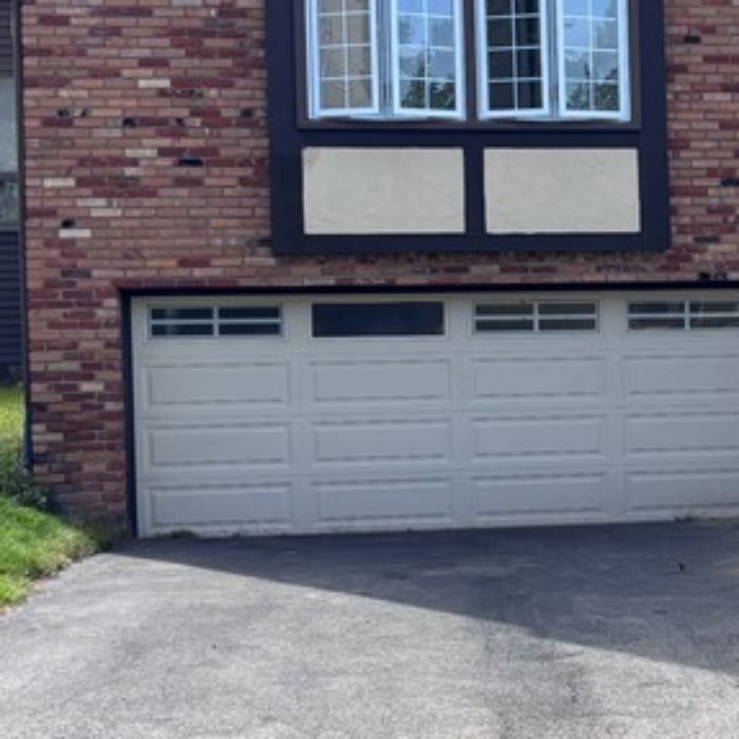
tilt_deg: -1.9
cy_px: 371
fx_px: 1981
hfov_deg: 20.3
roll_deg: +0.6
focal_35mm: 82
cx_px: 790
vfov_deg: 21.1
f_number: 1.6
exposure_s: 1/1007
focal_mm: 5.96
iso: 50
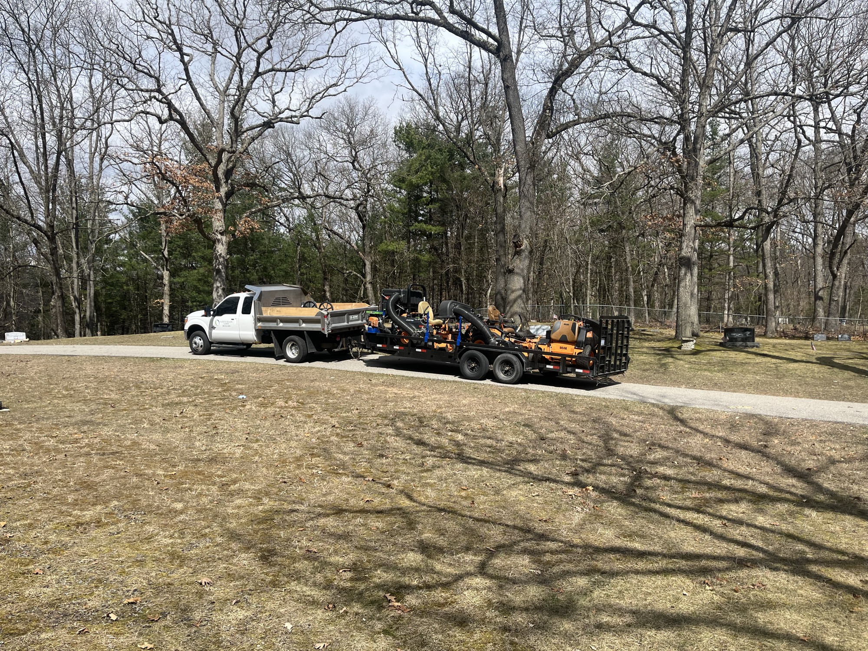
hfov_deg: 67.3
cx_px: 434
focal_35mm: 26
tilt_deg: -1.7
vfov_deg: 53.1
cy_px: 326
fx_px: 652
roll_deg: -0.3
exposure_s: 1/3413
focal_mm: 5.1
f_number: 1.6
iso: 50
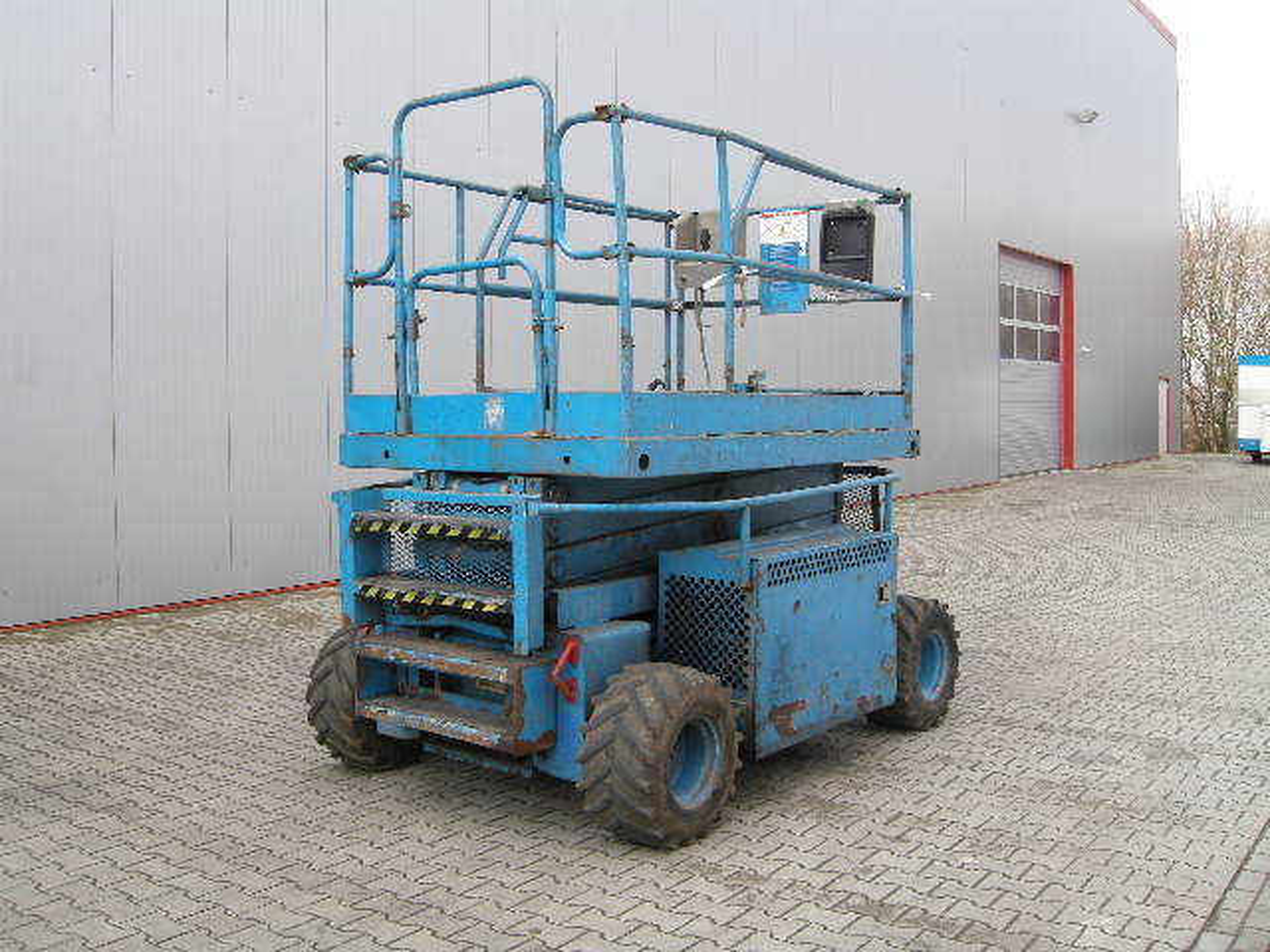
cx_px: 635
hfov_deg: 52.6
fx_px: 1284
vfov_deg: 40.7
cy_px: 476
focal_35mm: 35
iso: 64
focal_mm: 7.5
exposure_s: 1/153
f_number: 4.3
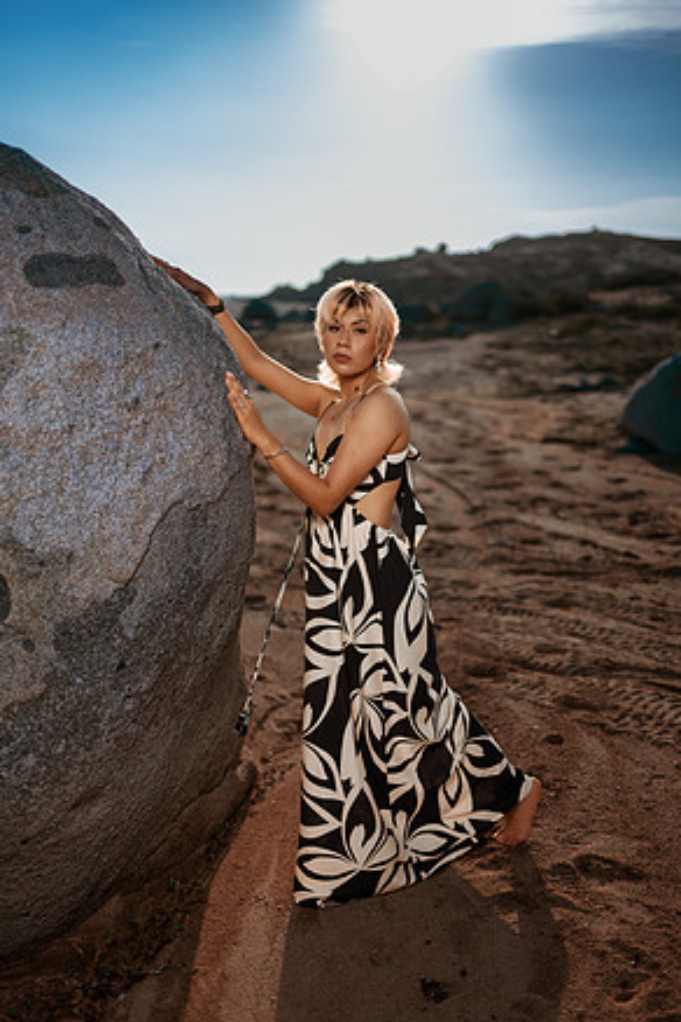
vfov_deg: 53.1
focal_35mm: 36
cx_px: 347
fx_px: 1021
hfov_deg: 36.9
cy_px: 499
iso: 50
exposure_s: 1/8000
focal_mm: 35
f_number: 1.4
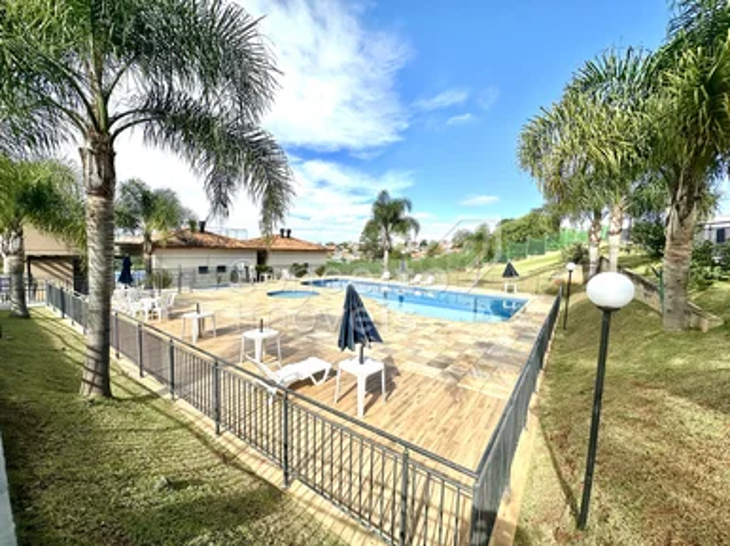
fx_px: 295
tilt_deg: -4.1
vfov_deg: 85.6
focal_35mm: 14
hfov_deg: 102.1
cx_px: 365
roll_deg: -1.4
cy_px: 273
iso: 50
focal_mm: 2.22
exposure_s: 1/2212
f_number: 2.2
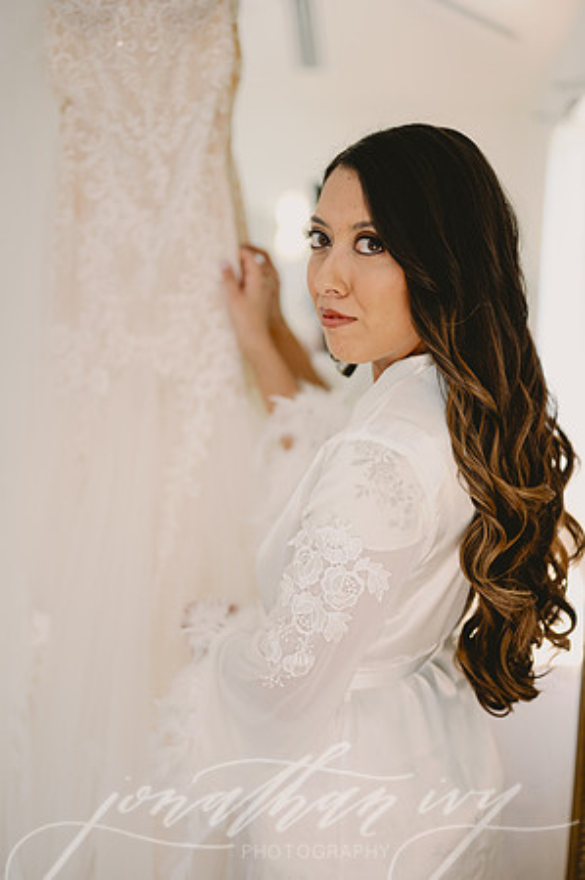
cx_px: 292
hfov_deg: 26.9
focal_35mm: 50
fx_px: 1221
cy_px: 440
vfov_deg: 39.6
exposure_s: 1/125
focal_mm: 50
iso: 125
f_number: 1.8
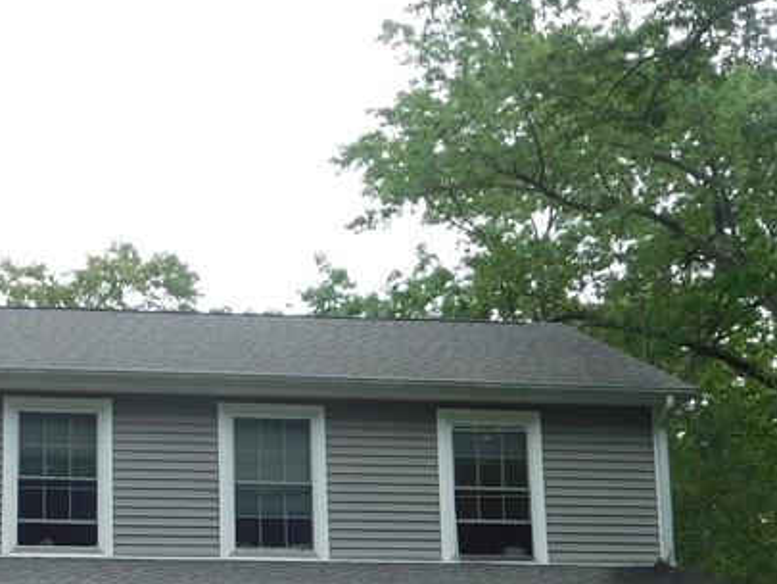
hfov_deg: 21.1
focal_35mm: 91
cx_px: 102
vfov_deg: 16.0
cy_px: 542
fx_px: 2043
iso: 125
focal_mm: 6.3
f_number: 3.5
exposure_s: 1/640
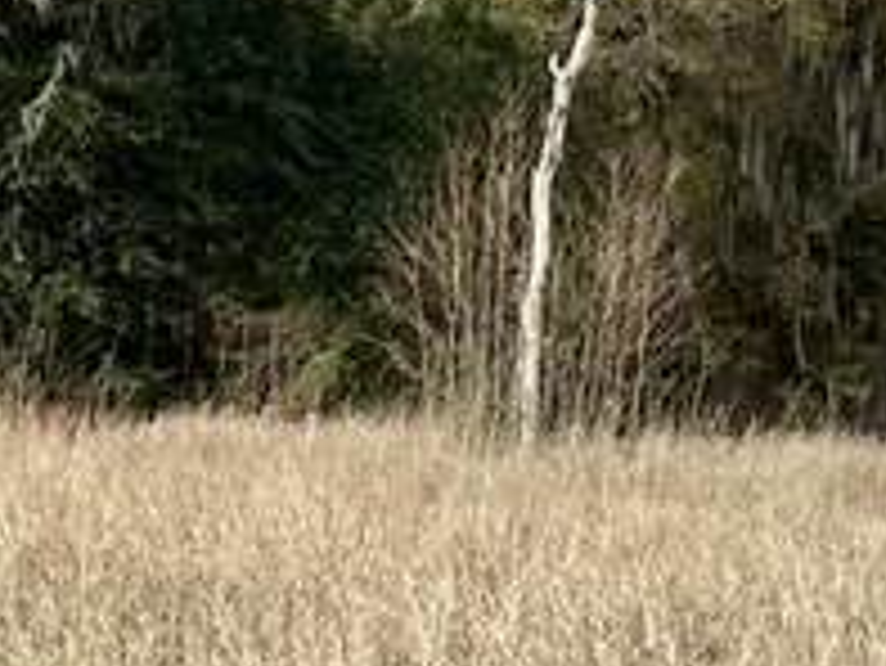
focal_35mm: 169
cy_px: 436
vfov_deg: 8.8
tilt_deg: -1.1
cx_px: -81
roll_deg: -2.3
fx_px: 4328
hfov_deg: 11.5
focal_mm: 5.7
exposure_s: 1/3460
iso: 50
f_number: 1.5
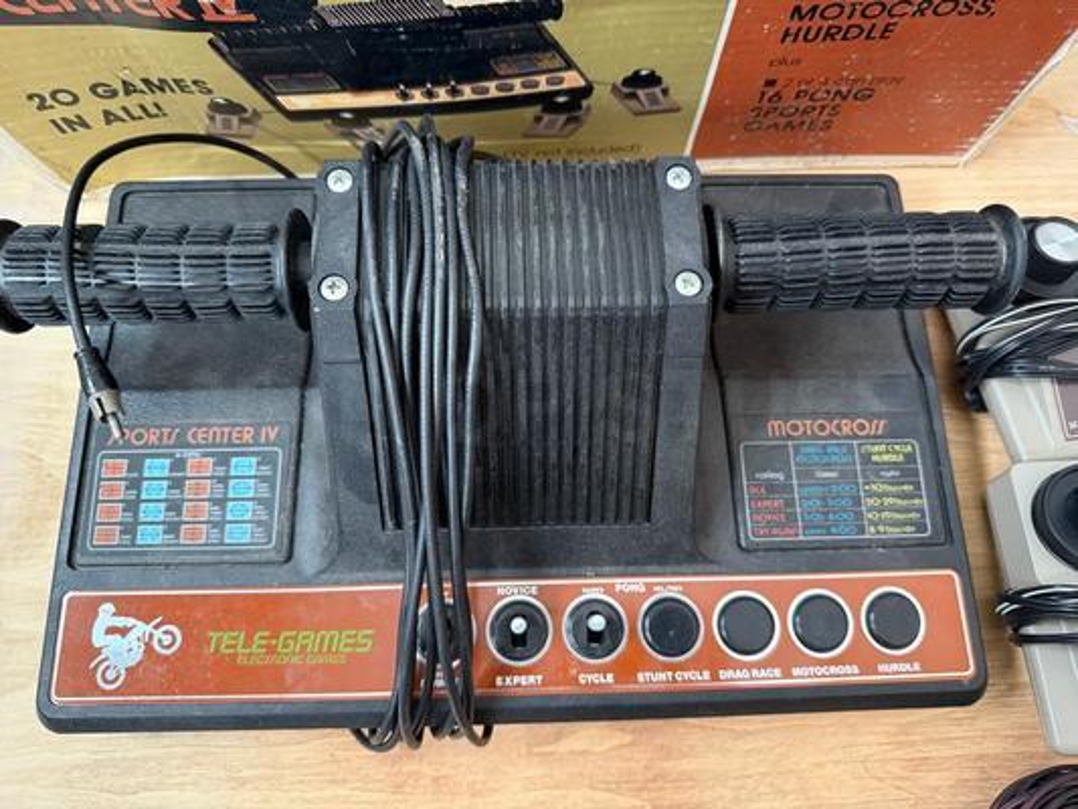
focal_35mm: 24
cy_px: 404
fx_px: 748
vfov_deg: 56.8
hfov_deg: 71.6
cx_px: 539
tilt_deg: -70.7
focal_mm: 6.76
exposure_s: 1/60
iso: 500
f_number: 1.78
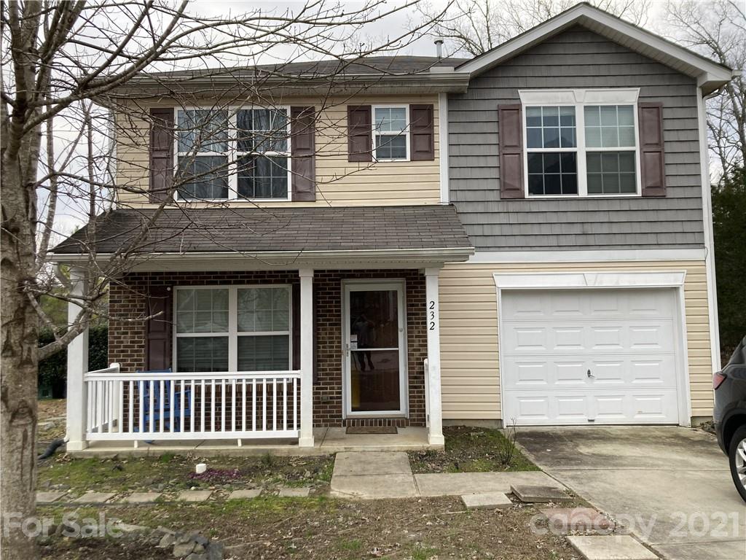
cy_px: 280
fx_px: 603
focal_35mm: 28
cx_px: 373
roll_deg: +0.7
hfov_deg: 63.4
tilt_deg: +4.0
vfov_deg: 49.7
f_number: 1.8
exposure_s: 1/121
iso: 64
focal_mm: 3.99
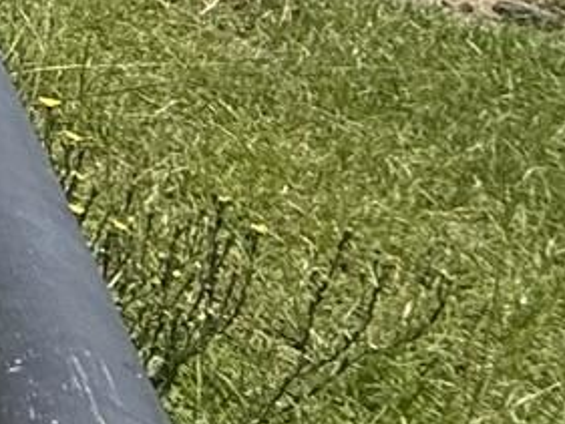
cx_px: -1293
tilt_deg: -2.9
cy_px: -424
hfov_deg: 10.3
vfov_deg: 12.7
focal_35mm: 102
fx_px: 1666
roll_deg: -3.0
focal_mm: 2.22
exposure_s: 1/2410
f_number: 2.2
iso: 50
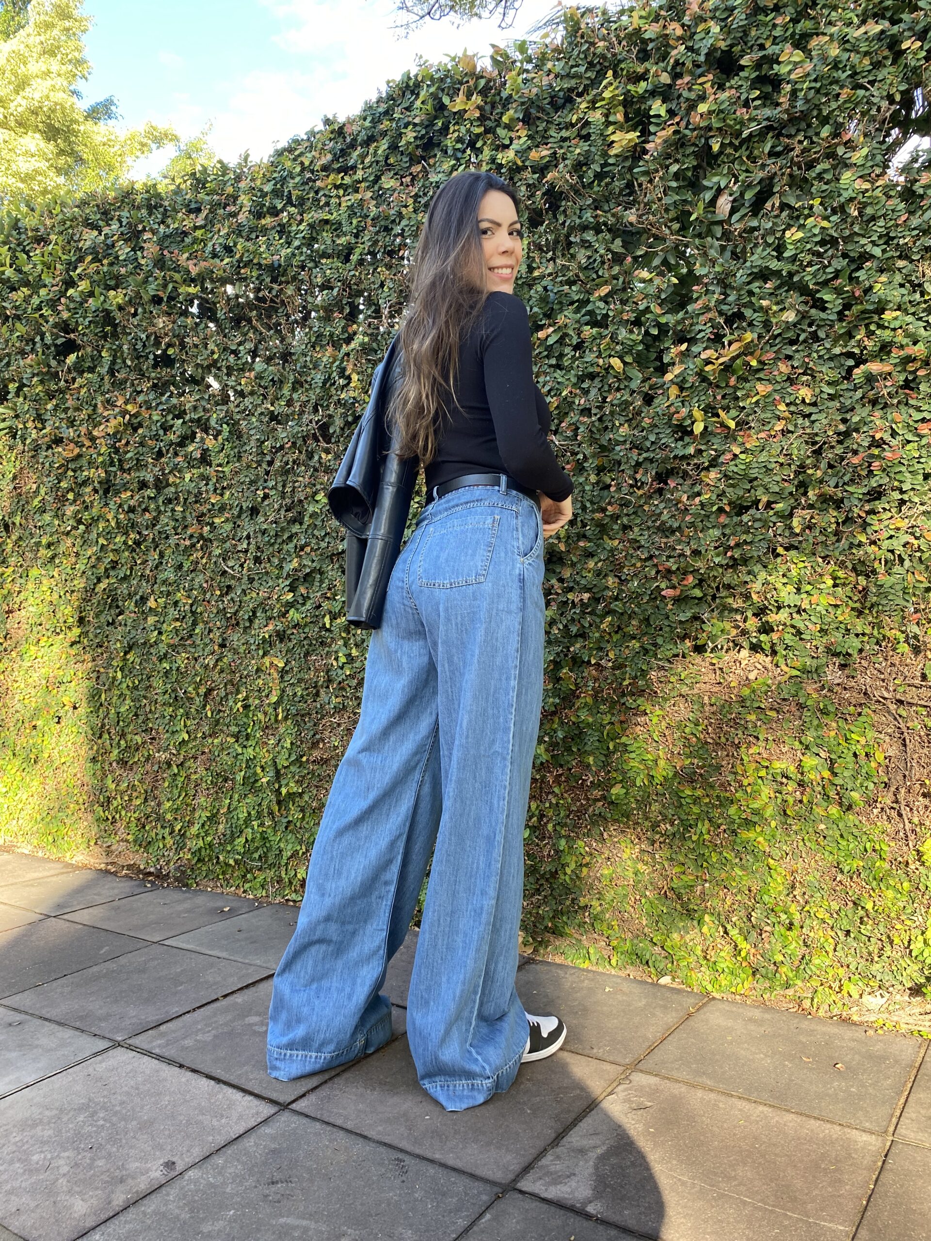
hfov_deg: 53.1
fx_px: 932
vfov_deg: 67.3
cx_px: 466
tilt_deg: +5.5
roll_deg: +0.1
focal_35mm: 26
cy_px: 620
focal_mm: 4.25
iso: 50
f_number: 1.8
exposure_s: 1/122
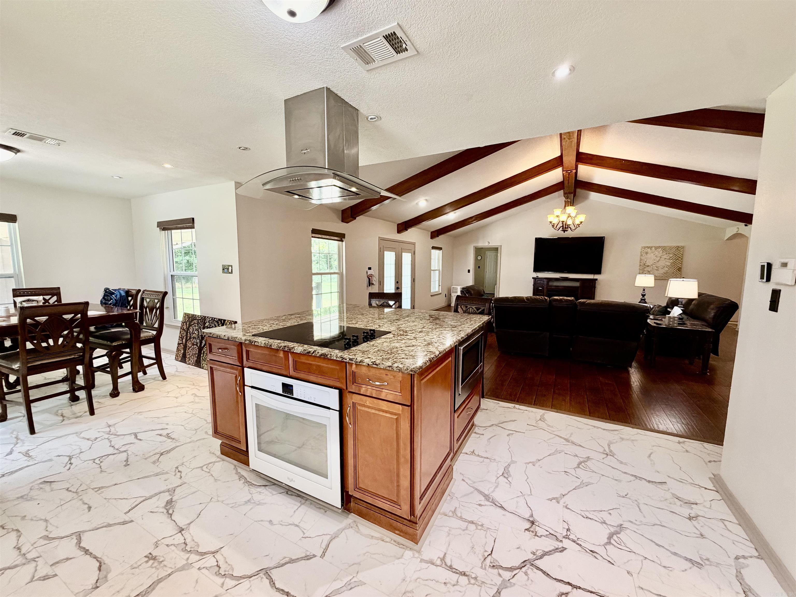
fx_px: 322
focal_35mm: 14
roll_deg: -0.3
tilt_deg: -5.7
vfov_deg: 85.7
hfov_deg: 102.1
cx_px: 398
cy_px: 298
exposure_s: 1/60
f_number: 2.2
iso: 200
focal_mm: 2.22
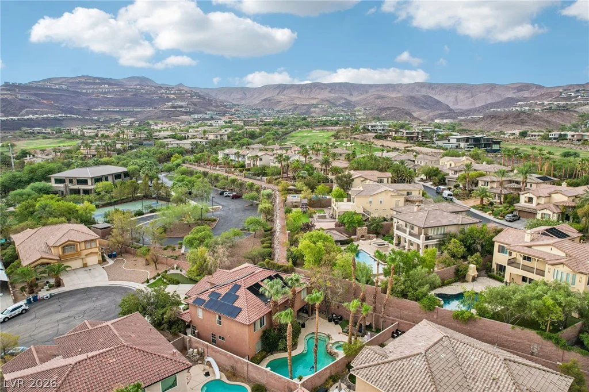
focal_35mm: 22
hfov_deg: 78.6
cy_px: 196
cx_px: 294
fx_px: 360
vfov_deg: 57.2
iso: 160
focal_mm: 8.4
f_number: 2.8
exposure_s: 1/500
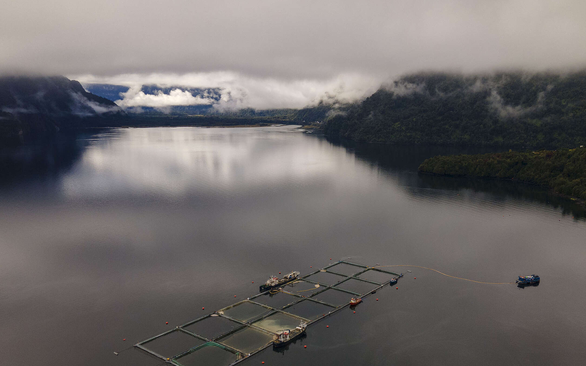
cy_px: 258
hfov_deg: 62.9
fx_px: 479
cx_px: 303
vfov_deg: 41.0
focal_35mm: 30
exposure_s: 1/15
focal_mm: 4.5
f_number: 2.8
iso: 160
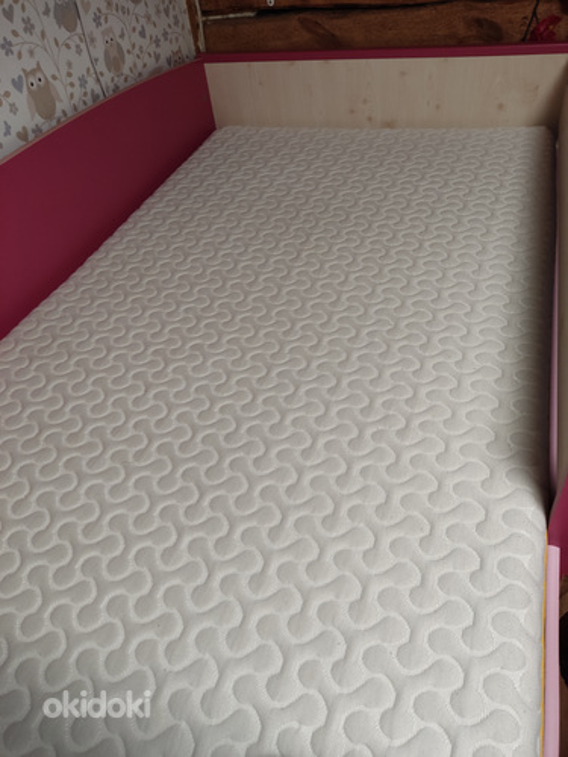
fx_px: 547
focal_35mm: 25
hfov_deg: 54.9
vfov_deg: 69.4
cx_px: 284
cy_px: 378
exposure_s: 1/50
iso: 227
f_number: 1.79
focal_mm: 4.71
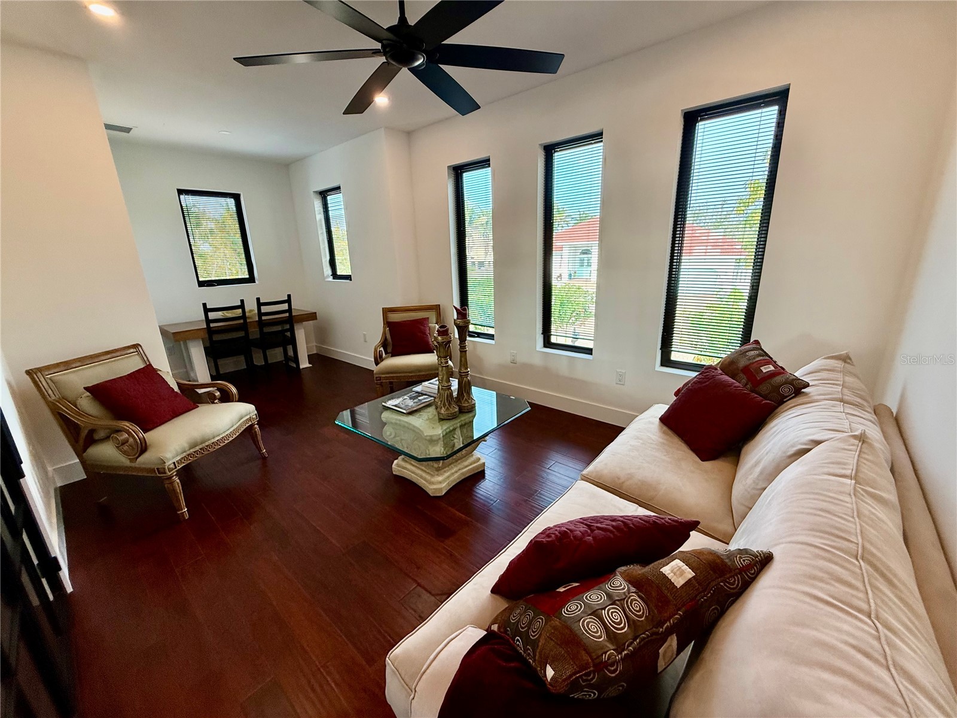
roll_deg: +2.1
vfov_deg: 85.7
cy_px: 359
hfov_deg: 102.1
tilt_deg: -15.7
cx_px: 478
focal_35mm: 14
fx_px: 387
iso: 125
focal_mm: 2.22
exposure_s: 1/120
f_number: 2.2
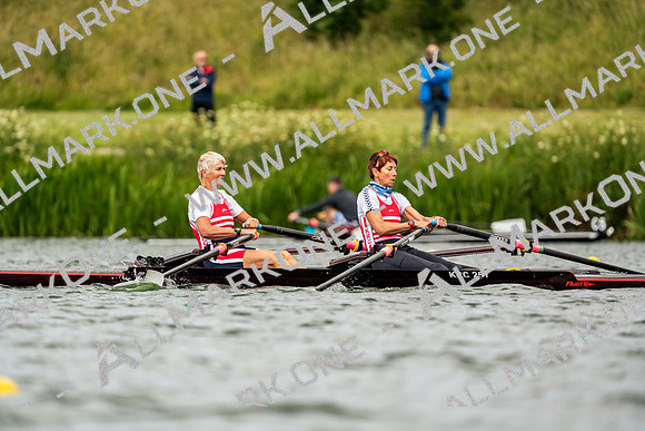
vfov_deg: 2.3
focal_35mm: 600
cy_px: 216
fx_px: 10752
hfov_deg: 3.4
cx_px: 322
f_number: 6.3
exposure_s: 1/2000
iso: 500
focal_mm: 600
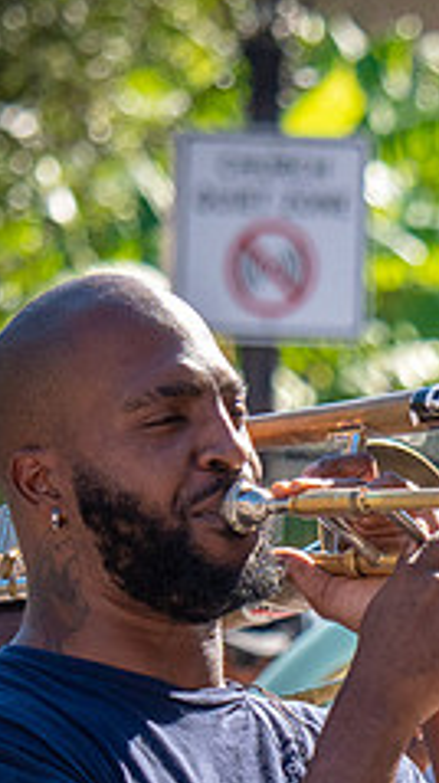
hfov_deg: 2.7
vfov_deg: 4.9
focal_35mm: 443
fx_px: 9190
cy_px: 586
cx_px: 587
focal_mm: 72
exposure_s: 1/2000
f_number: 2.8
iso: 400
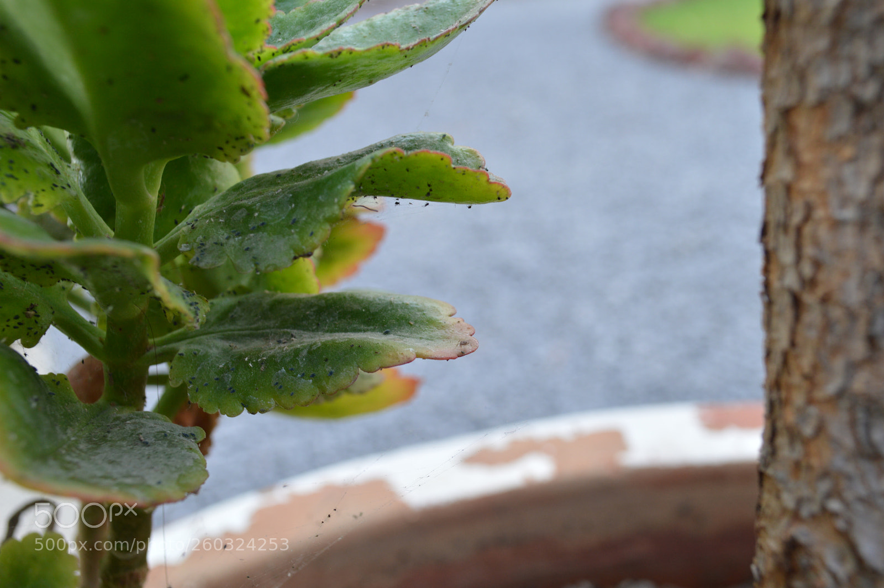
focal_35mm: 44
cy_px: 294
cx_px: 442
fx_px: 1067
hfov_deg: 45.0
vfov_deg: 30.8
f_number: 6.3
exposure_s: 1/40
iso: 200
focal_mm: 29
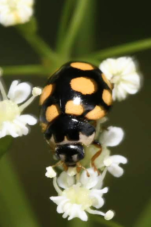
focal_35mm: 158
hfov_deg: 8.7
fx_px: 992
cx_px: 76
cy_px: 114
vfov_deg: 13.0
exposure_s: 1/60
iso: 250
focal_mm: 105
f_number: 32
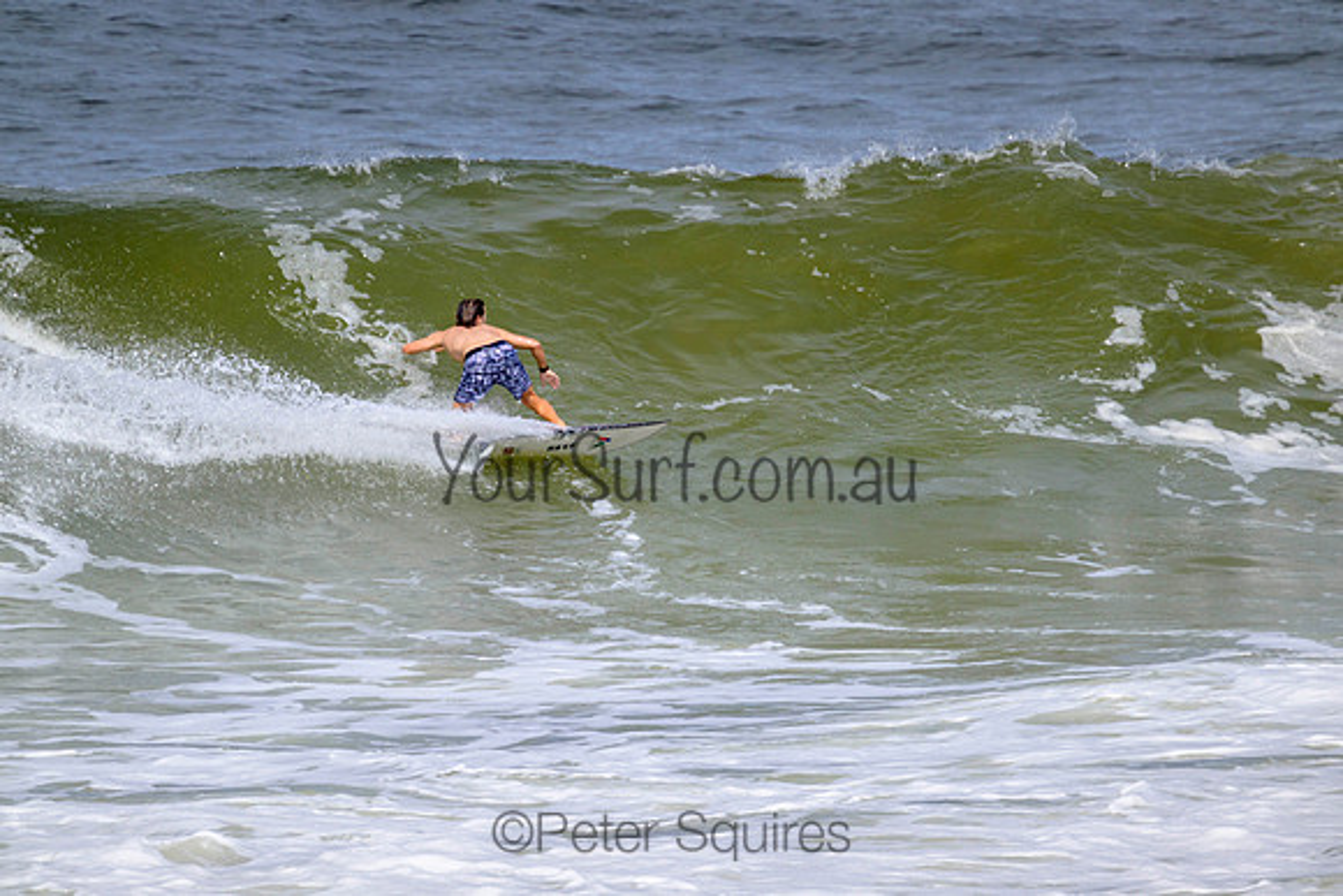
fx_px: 29850
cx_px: 672
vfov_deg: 1.7
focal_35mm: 800
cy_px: 448
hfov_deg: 2.6
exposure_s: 1/2000
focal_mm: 800
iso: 800
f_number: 11
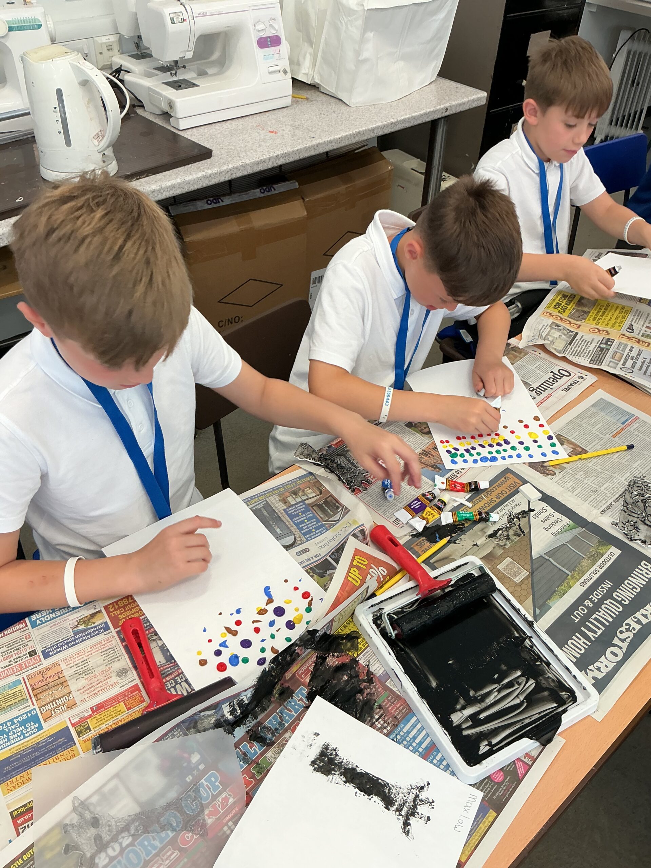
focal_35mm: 29
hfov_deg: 48.2
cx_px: 326
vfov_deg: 61.7
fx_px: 727
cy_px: 434
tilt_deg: -42.1
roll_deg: -1.0
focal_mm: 3
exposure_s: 1/50
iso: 40
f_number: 1.8
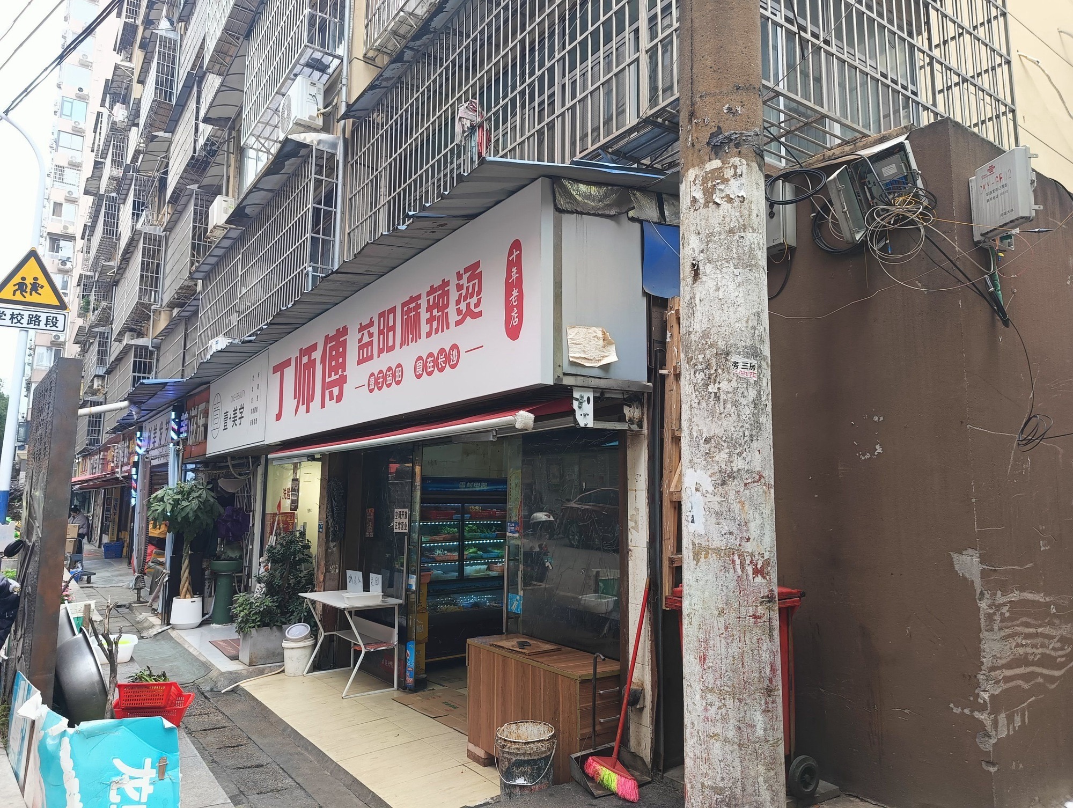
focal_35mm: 23
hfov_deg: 73.8
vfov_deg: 59.0
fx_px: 714
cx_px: 536
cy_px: 404
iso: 200
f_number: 1.69
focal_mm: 6.06
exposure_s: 1/100
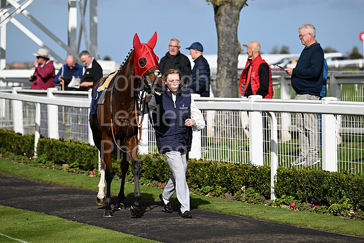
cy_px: 122
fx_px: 1669
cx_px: 182
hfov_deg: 12.4
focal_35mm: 165
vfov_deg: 8.3
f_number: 4
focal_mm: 165
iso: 500
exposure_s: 1/10000
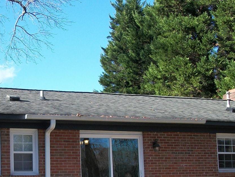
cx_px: 59
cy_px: 166
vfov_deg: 18.5
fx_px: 530
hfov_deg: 24.7
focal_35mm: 78
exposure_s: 1/640
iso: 80
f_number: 2.9
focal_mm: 5.7
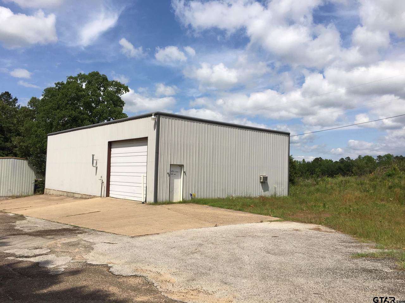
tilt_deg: +2.8
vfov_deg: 48.2
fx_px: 339
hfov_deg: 61.7
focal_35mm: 29
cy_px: 152
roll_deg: -2.0
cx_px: 202
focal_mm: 4.15
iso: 25
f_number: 2.2
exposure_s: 1/3205
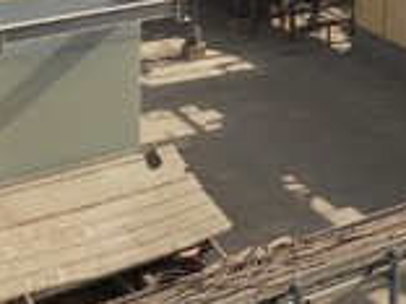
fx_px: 1056
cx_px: 273
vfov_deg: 15.1
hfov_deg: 21.7
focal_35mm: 90
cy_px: -160
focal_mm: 5
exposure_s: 1/800
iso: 80
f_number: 2.7
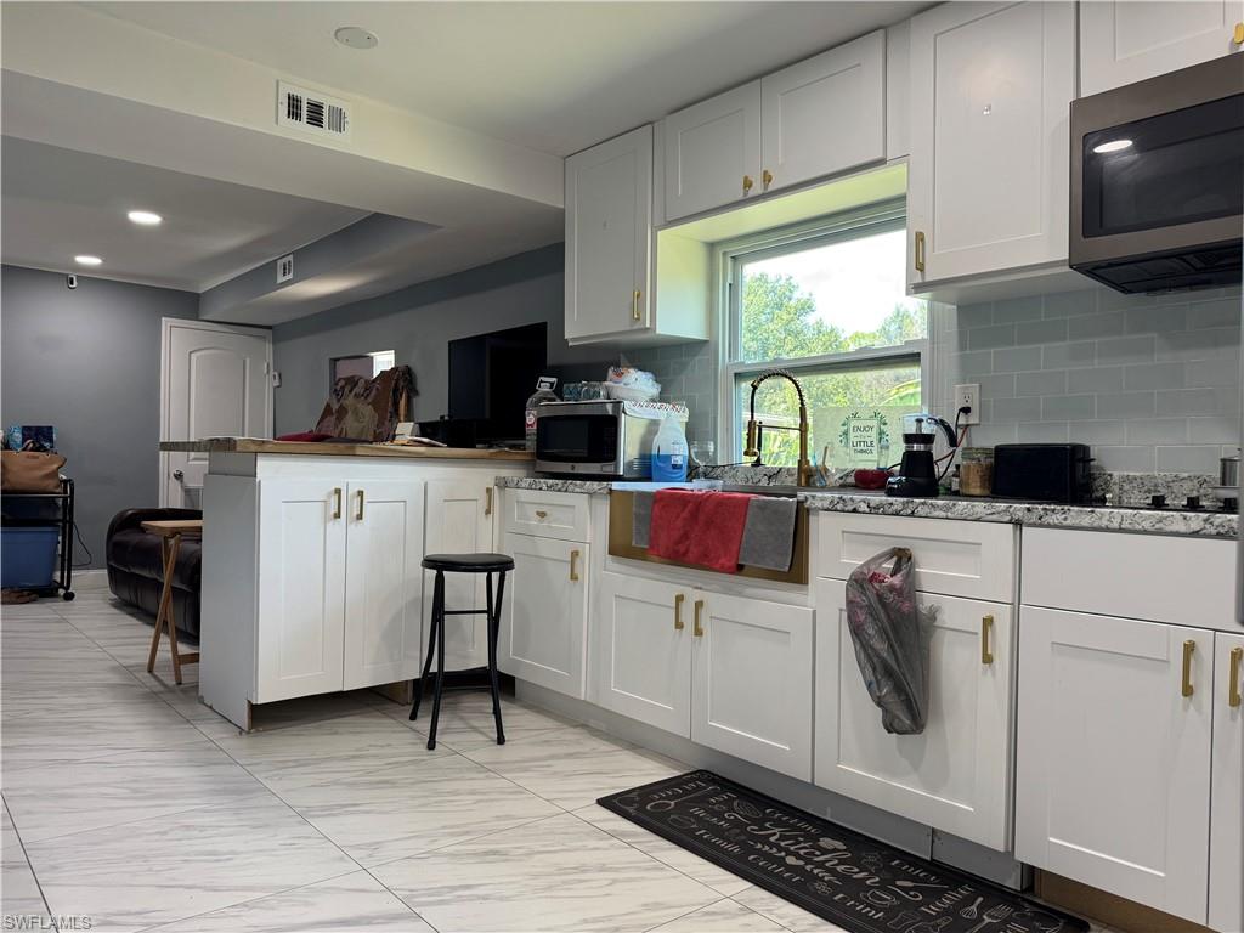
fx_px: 862
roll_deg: -0.8
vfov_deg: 56.8
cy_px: 466
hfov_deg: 71.6
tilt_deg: -0.1
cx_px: 622
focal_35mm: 24
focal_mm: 6.76
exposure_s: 1/120
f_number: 1.78
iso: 125
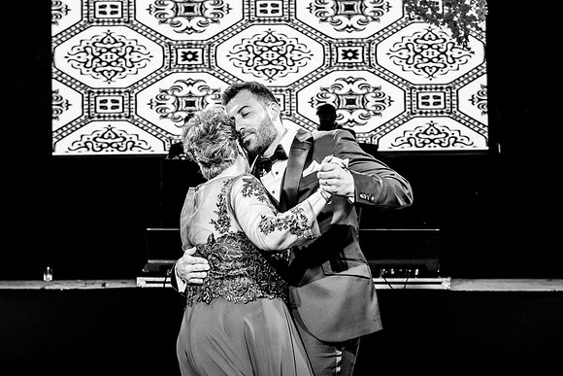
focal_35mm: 74
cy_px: 188
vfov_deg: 18.4
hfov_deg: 27.2
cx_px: 282
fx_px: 1161
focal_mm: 70
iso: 2000
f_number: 6.3
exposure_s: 1/160
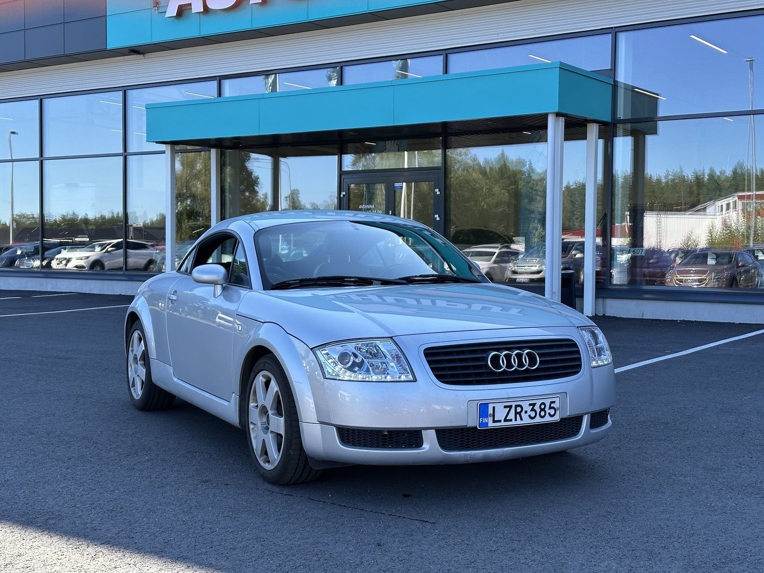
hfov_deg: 39.7
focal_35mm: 48
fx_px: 1059
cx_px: 382
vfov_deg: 30.3
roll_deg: -0.2
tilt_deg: -1.7
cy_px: 286
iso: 64
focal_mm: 6.86
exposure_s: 1/810
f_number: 1.78
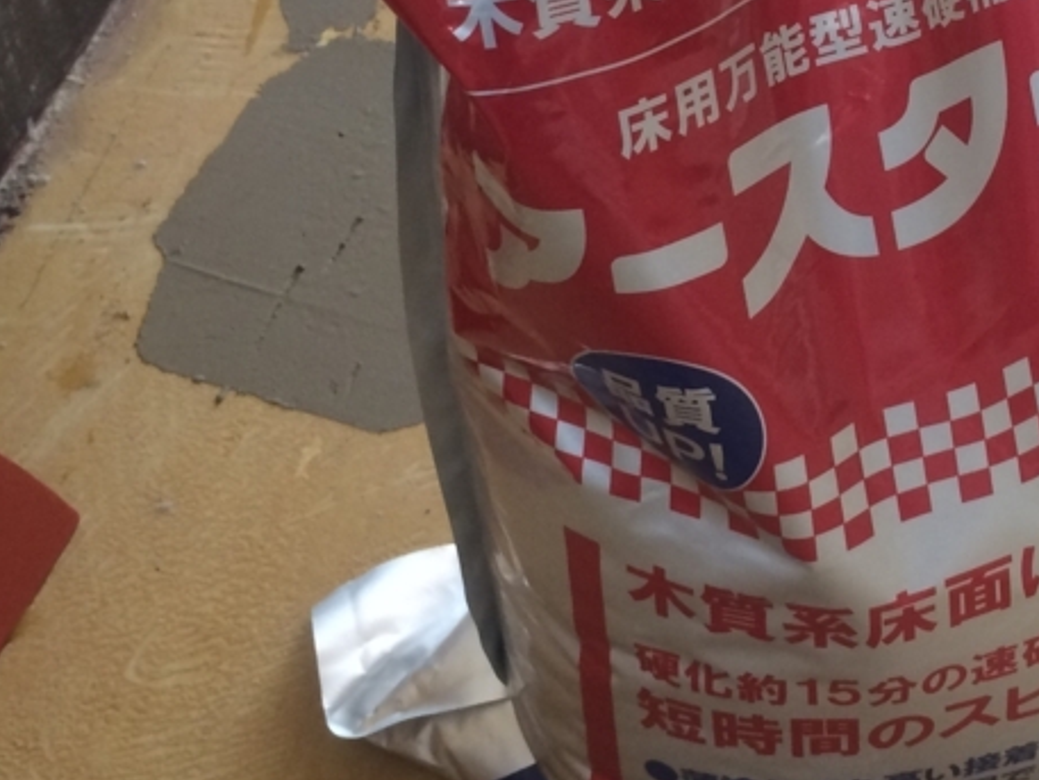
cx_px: 825
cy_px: 14
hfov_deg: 29.2
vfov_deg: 21.8
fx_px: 1951
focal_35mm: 65
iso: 80
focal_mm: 4.15
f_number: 2.2
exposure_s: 1/30
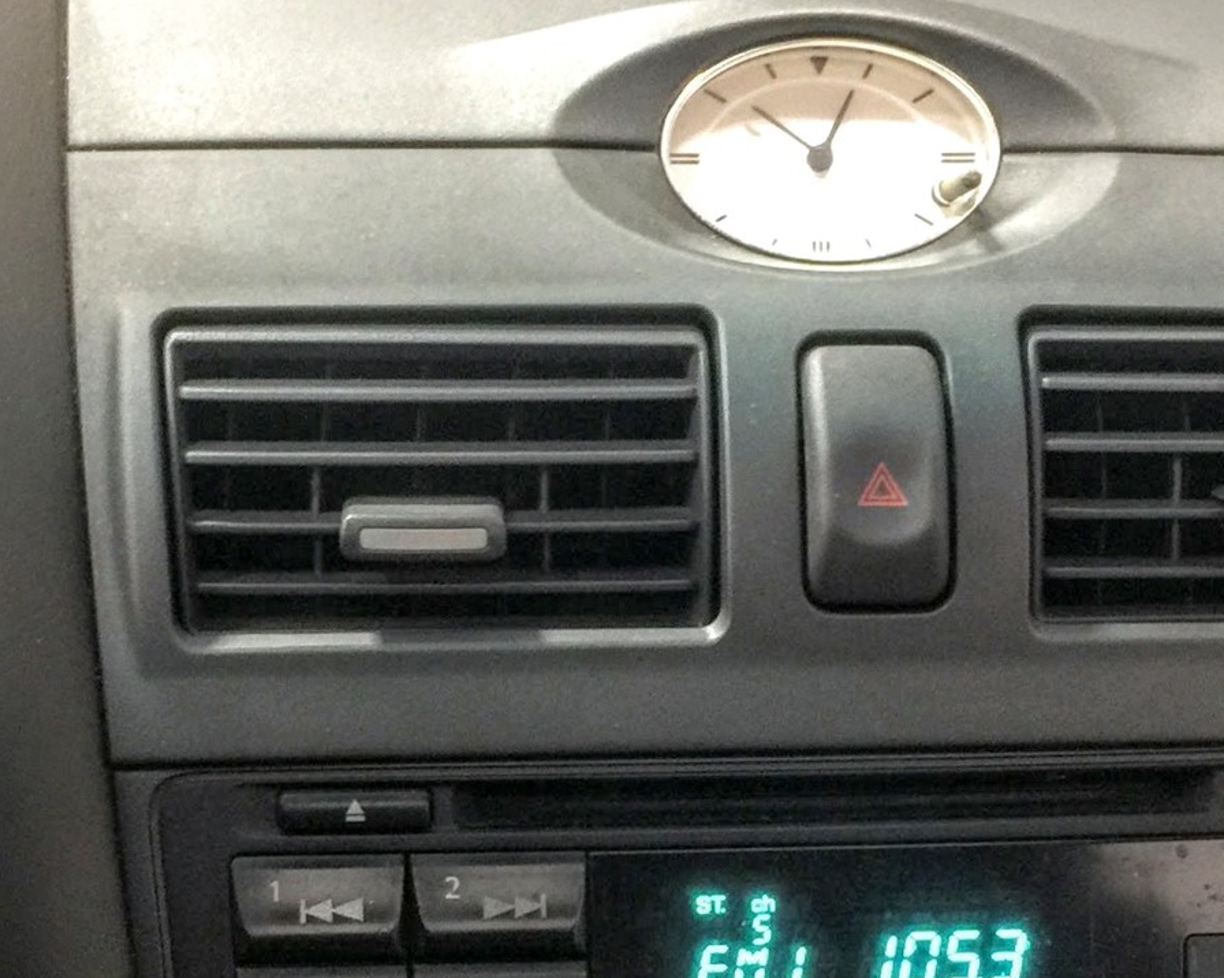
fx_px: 2861
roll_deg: -3.6
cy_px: 822
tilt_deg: -24.8
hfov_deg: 24.2
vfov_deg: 19.2
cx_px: 617
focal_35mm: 79
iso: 100
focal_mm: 4.15
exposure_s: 1/4
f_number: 2.2
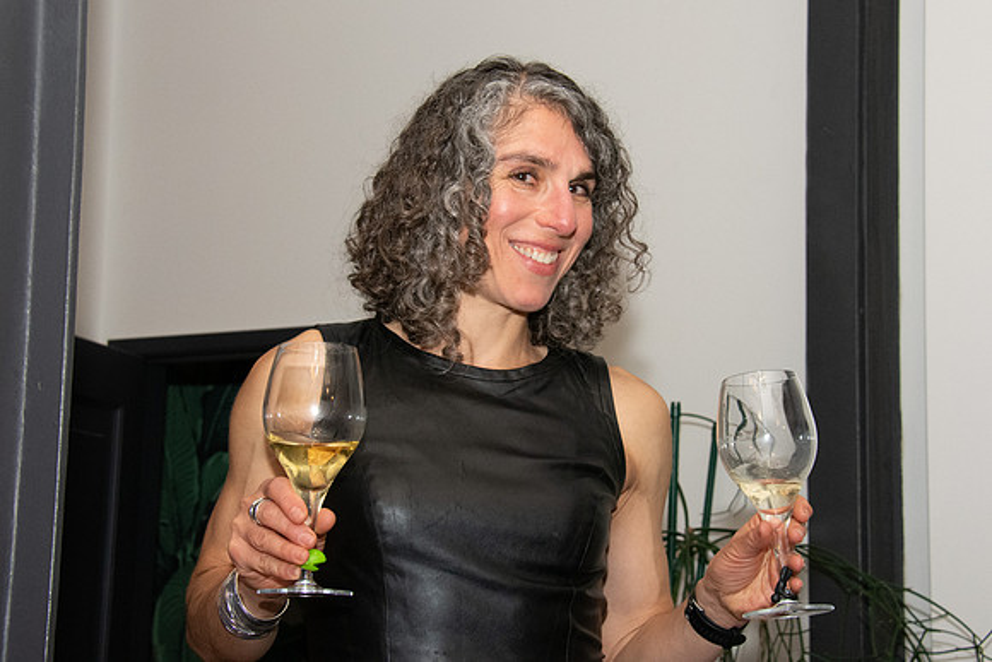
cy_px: 295
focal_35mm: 80
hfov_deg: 25.4
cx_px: 535
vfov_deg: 17.1
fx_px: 2201
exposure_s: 1/200
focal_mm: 48
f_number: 9
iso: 5000
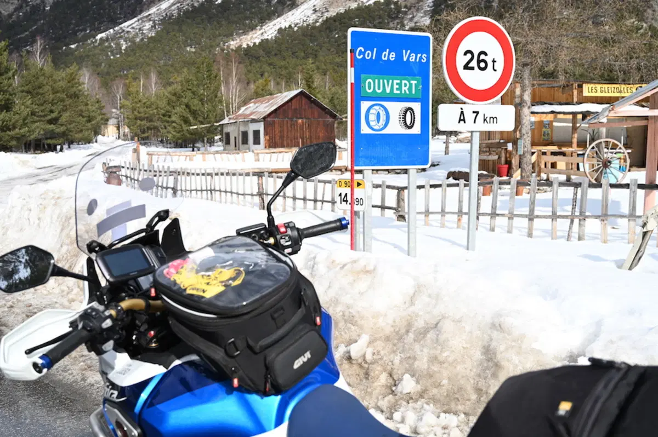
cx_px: 329
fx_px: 657
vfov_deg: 36.8
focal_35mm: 36
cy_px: 218
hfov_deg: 53.2
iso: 100
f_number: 5.6
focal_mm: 36
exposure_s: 1/500
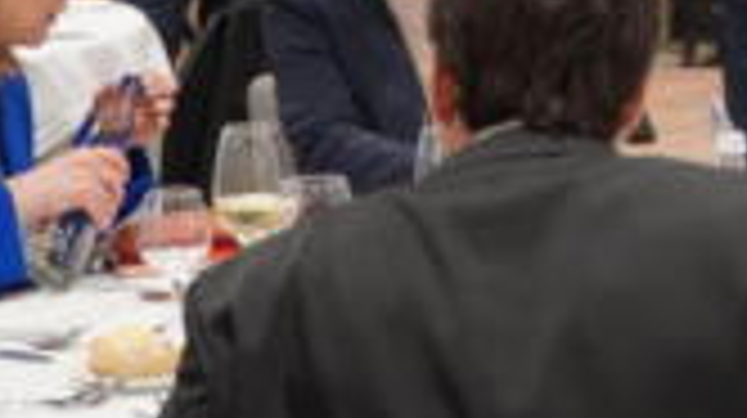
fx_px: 2723
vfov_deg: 8.7
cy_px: -137
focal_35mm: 138
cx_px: 828
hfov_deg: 15.2
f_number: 4
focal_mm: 29
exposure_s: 1/160
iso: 1600
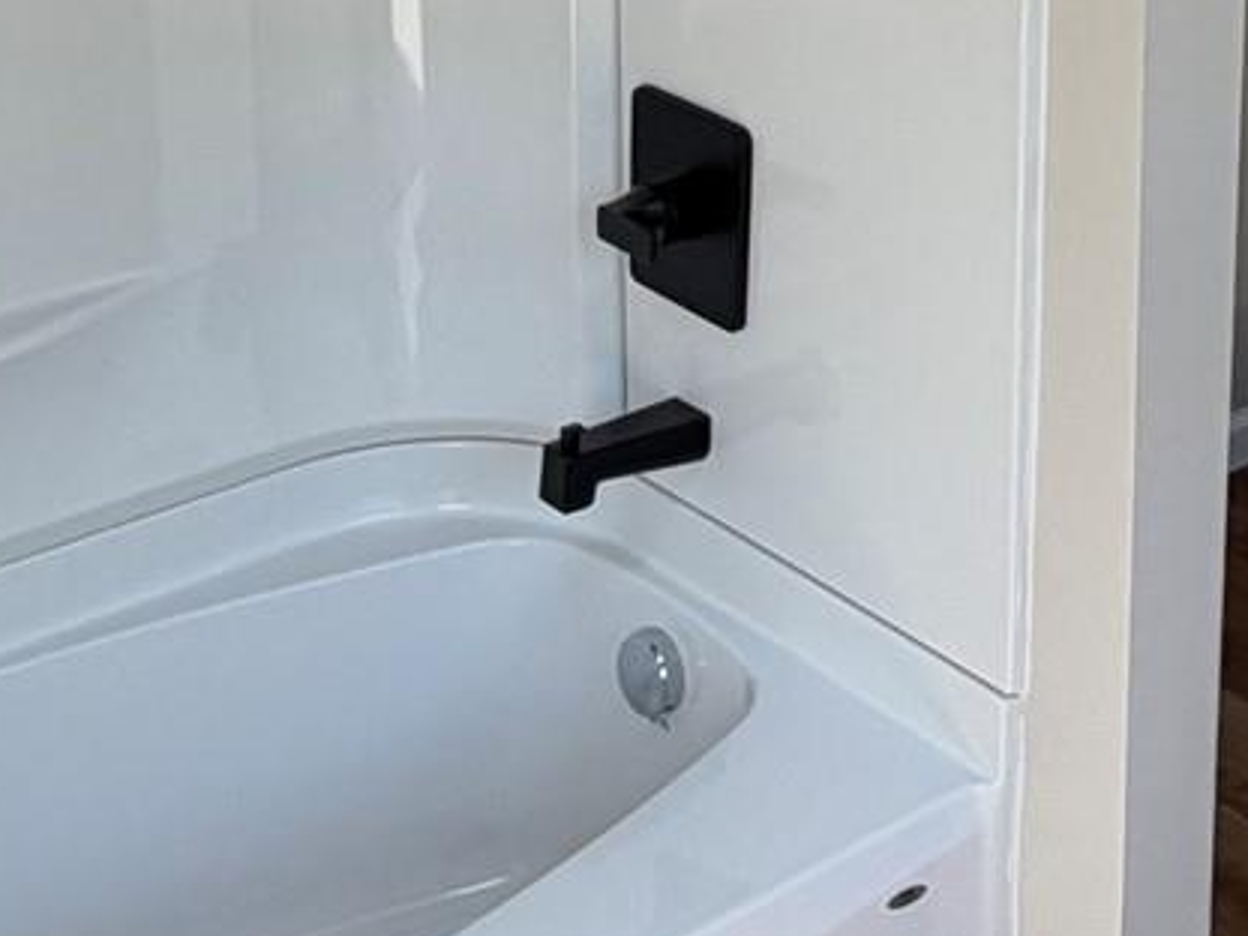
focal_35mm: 69
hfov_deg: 27.6
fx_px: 2488
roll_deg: -1.3
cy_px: -174
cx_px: 1014
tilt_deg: -12.6
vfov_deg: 20.0
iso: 40
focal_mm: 2.22
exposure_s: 1/120
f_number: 2.2
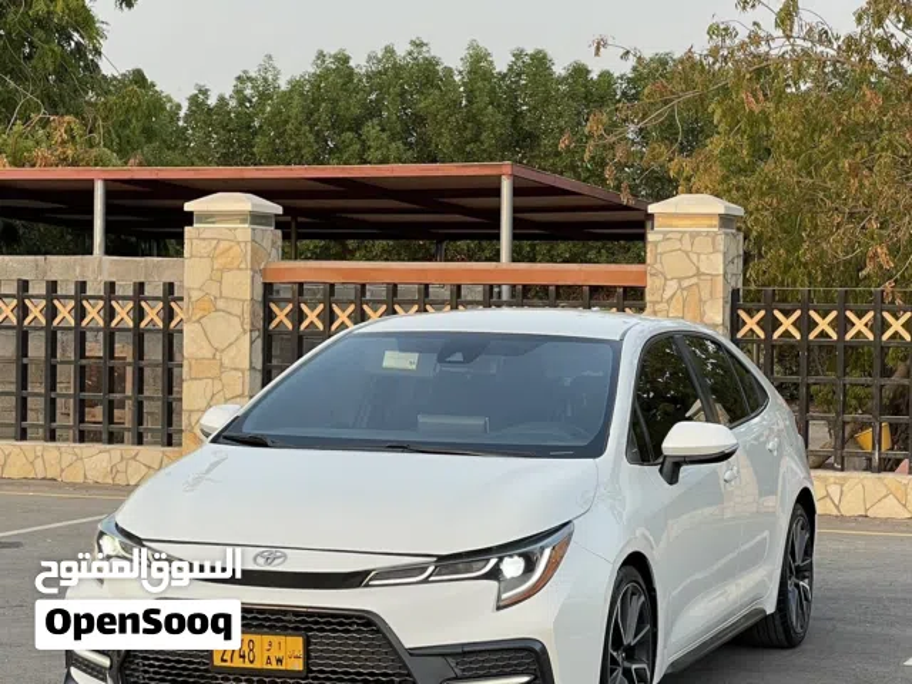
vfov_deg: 28.0
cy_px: 342
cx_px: 456
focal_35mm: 52
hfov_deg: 36.8
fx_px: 1370
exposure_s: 1/99
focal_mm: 6
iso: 40
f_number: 2
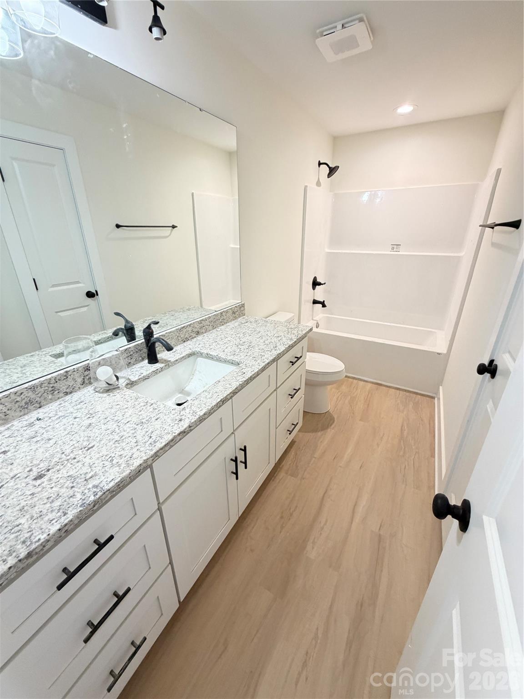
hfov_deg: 85.7
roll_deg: +0.0
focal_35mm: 14
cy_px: 350
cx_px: 262
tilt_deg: -22.3
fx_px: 283
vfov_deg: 102.1
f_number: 2.2
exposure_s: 1/60
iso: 400
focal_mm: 2.22
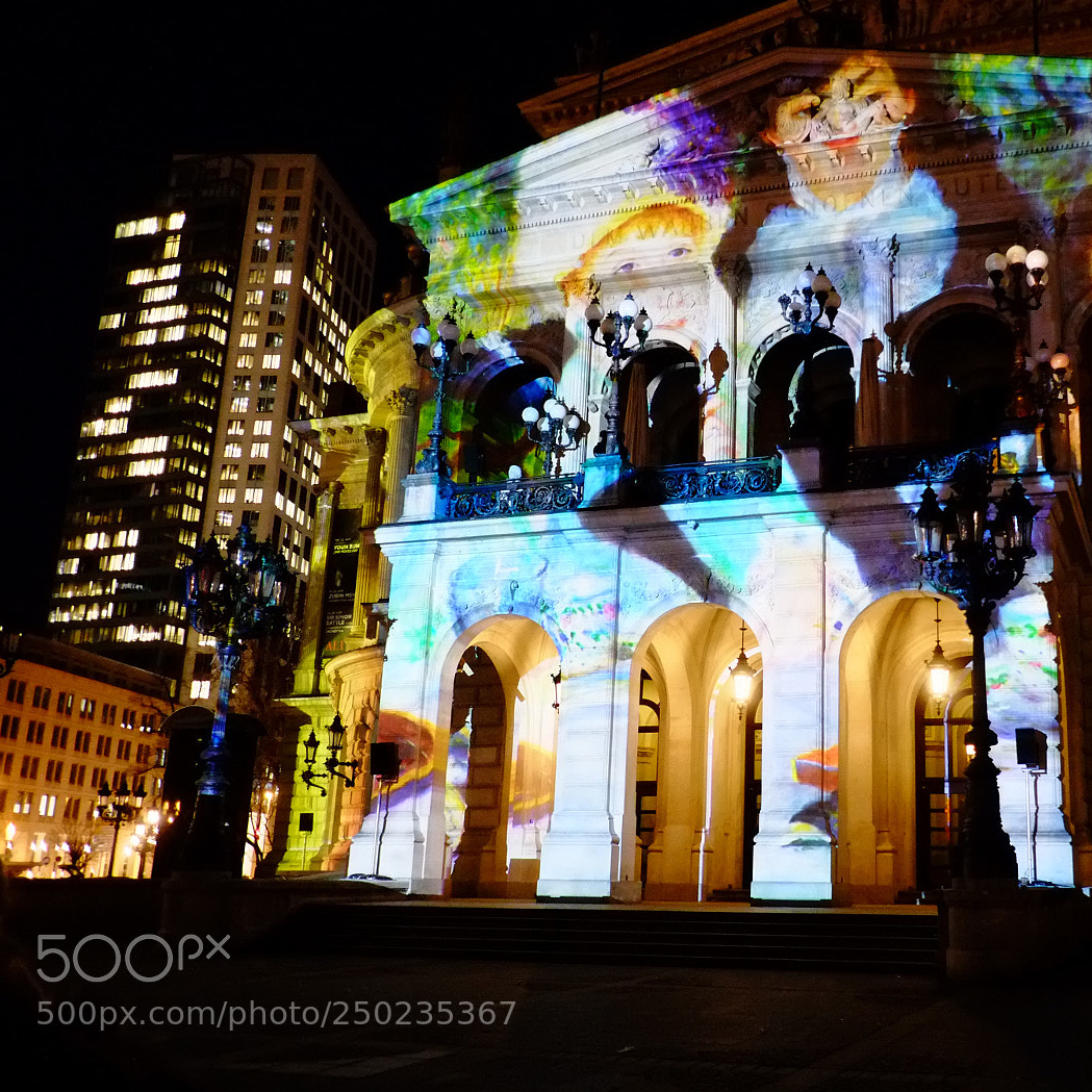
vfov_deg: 47.2
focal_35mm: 35
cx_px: 805
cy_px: 540
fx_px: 1249
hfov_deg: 45.7
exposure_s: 1/56
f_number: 2
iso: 6400
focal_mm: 18
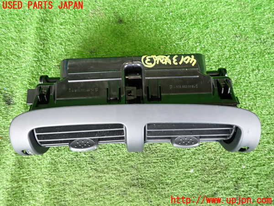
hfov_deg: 69.4
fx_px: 198
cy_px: 103
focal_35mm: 25
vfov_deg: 54.9
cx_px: 137
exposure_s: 1/30
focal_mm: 4.5
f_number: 2
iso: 250
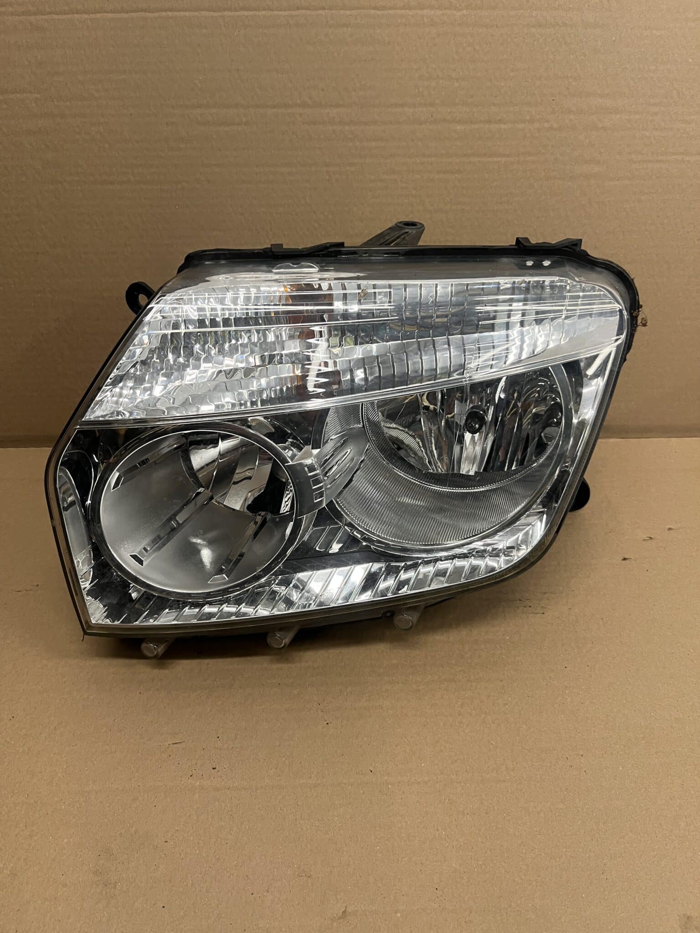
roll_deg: +1.4
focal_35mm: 26
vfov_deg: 67.3
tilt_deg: -41.0
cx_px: 350
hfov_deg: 53.1
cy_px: 466
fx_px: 701
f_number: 1.6
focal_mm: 5.1
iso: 80
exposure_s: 1/50
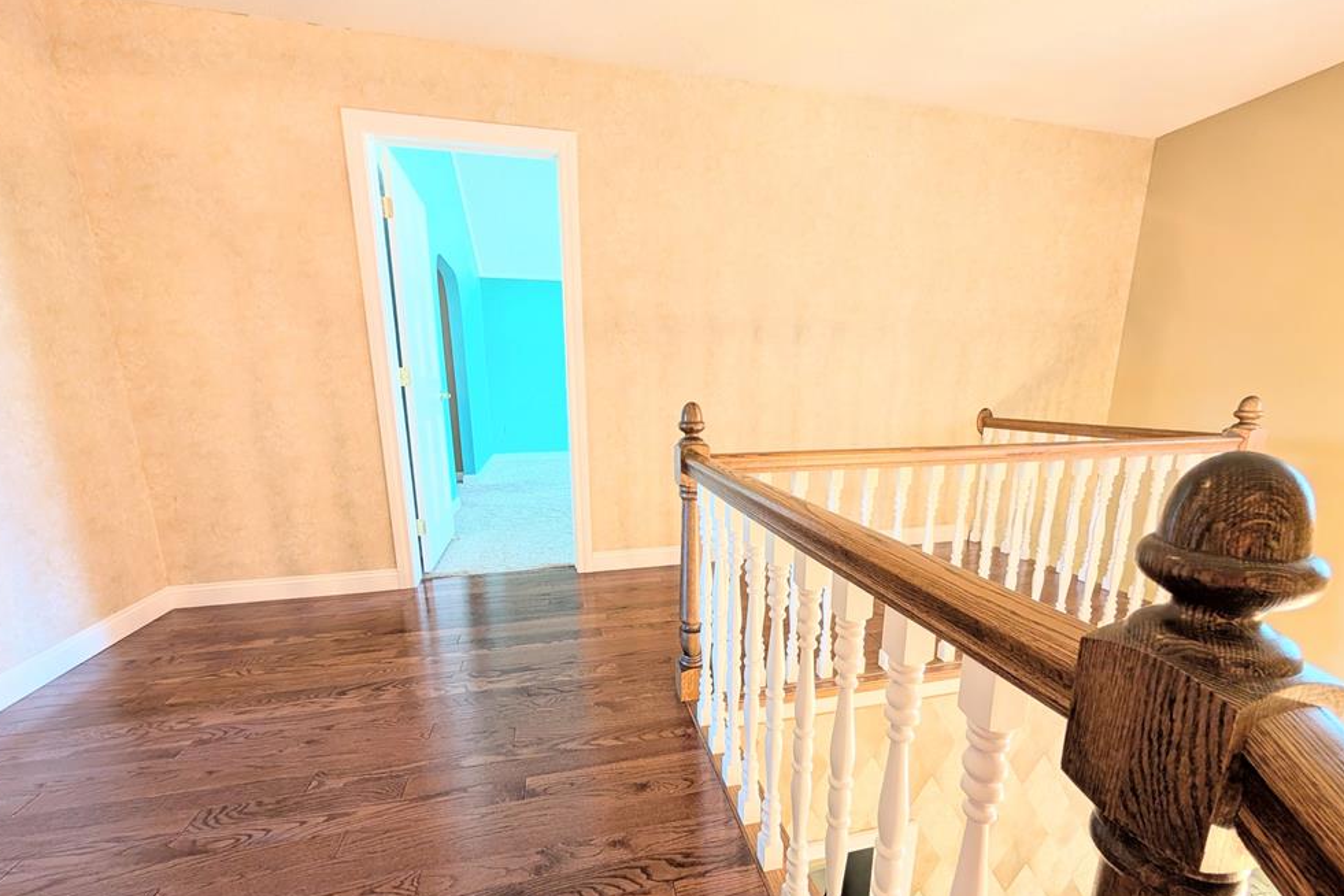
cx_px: 678
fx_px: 485
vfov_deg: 85.1
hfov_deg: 108.3
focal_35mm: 13
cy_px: 497
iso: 113
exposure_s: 1/24
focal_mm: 2.02
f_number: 1.7
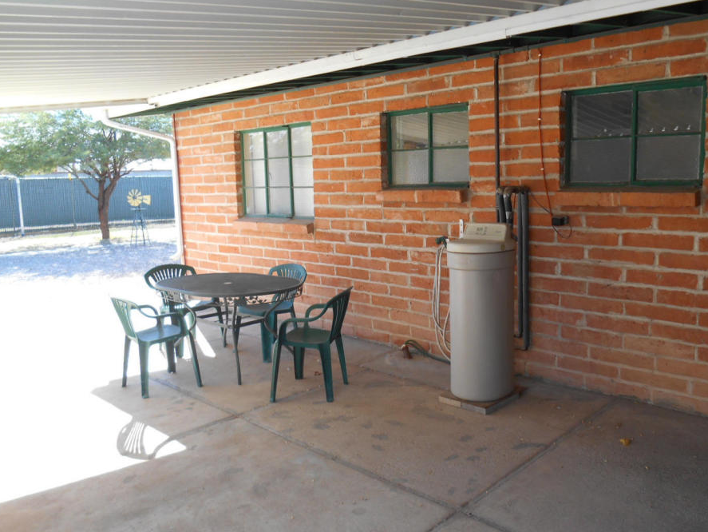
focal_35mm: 30
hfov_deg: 59.8
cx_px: 390
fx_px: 614
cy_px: 257
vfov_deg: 46.8
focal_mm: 4.7
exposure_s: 1/80
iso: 80
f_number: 3.4
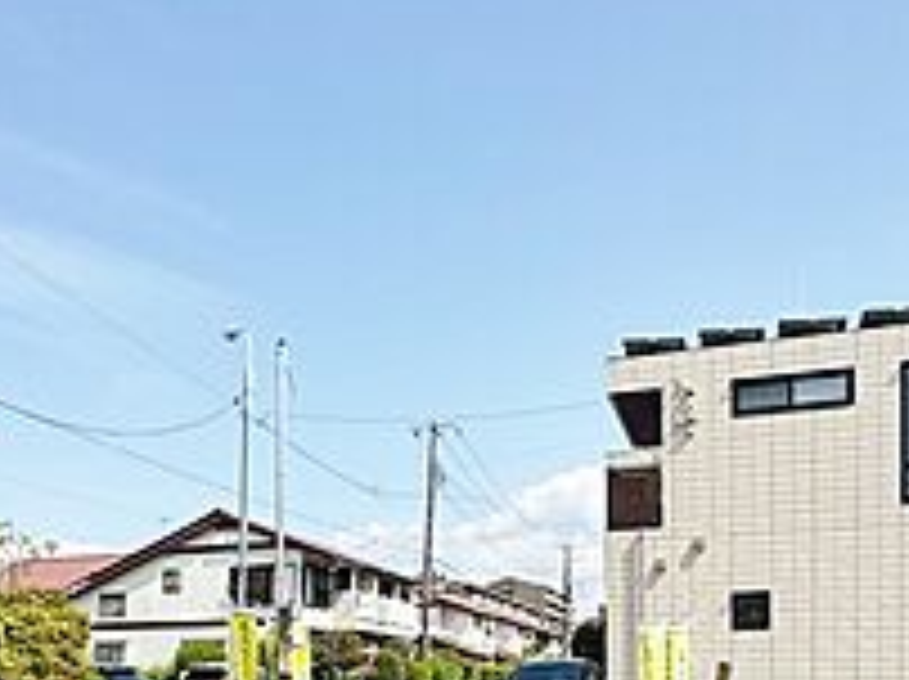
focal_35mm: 43
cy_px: 700
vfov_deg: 30.8
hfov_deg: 42.9
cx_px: 261
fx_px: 1128
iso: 50
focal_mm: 2.22
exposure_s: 1/2237
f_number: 2.2
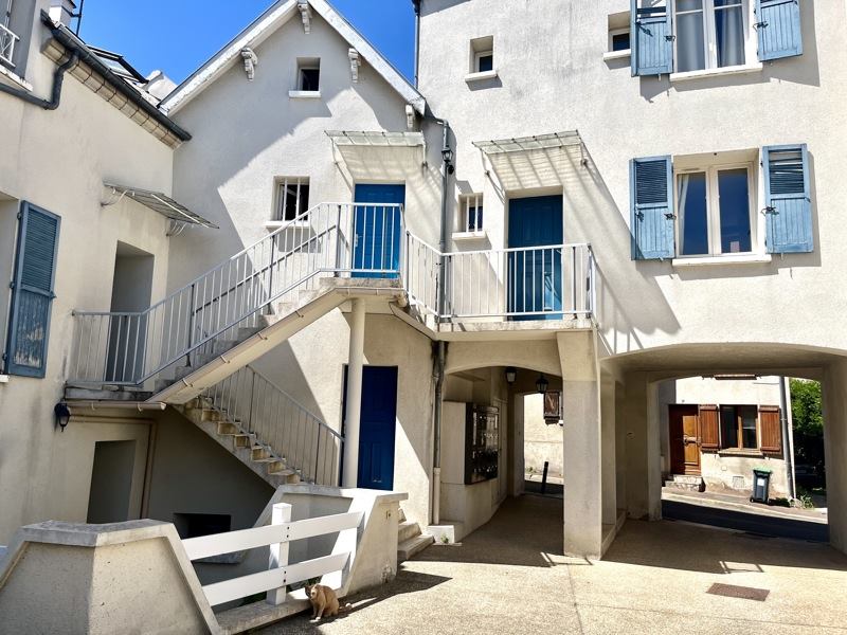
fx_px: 636
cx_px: 424
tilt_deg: +11.3
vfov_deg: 53.1
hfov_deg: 67.3
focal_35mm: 26
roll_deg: -2.2
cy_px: 318
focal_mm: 5.1
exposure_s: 1/3745
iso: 50
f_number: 1.6
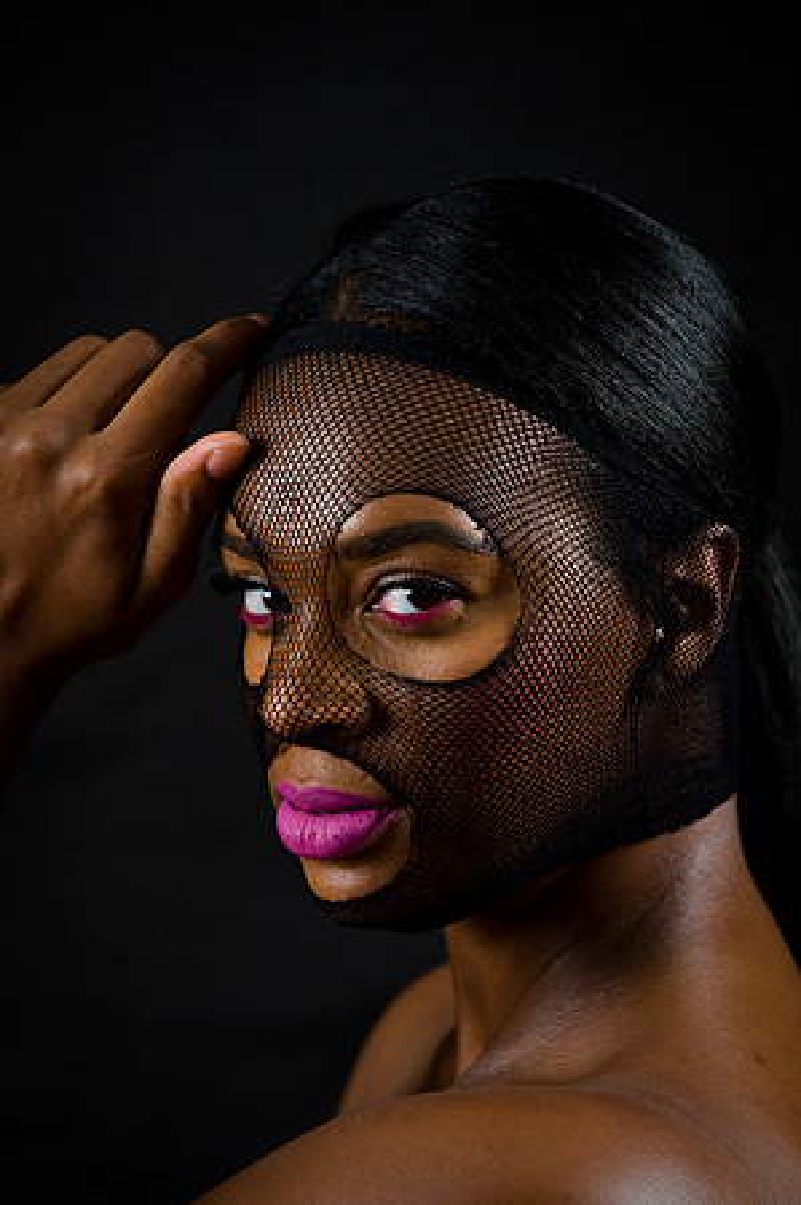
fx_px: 6690
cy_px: 602
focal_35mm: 200
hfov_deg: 6.9
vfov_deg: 10.3
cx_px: 400
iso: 200
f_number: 5.6
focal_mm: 200
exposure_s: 1/125
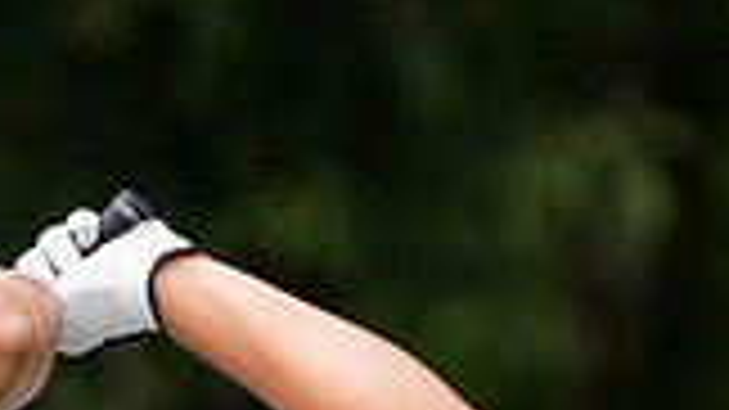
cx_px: -536
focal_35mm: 2134
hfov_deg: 1.0
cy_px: 647
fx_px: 41237
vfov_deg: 0.6
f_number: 5.6
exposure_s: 1/1000
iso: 1250
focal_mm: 380
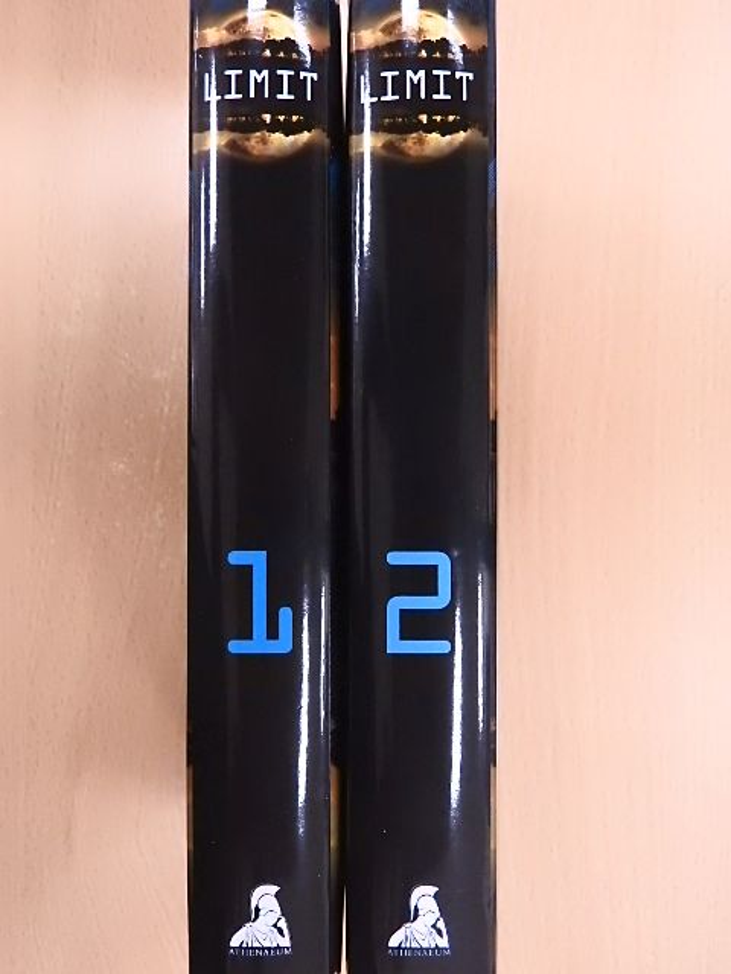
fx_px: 1126
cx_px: 366
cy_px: 487
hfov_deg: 36.0
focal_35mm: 40
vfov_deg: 46.8
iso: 1250
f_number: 3.8
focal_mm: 7.2
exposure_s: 1/80
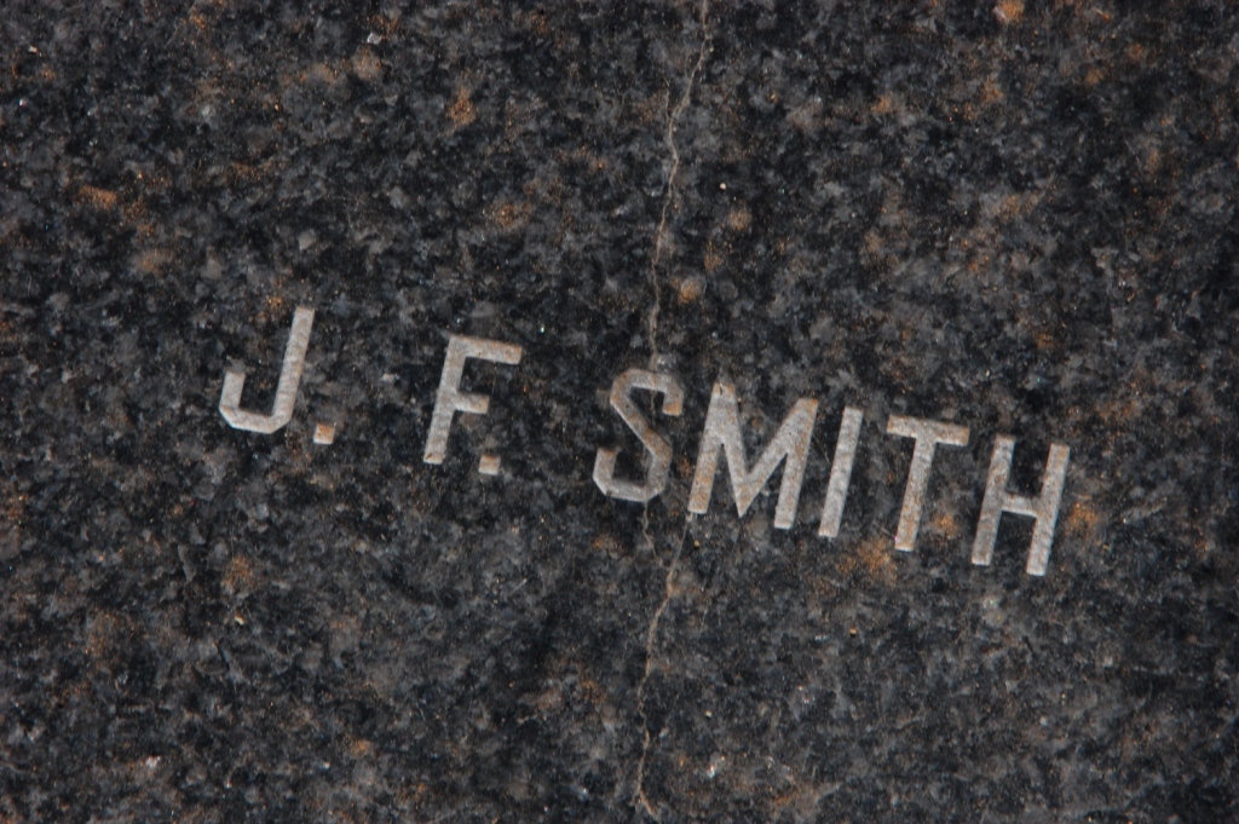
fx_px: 9543
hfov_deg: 7.4
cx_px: 620
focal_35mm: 278
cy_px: 412
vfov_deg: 4.9
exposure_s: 1/160
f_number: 22
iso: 400
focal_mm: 185
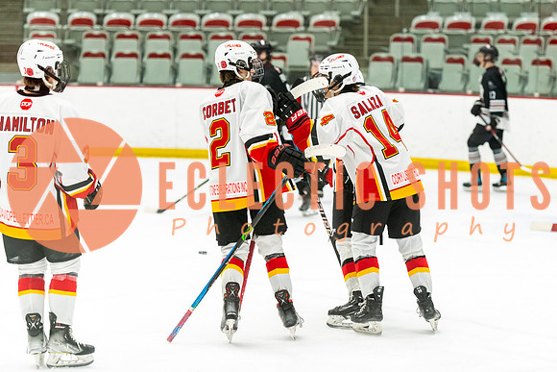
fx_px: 2135
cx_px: 327
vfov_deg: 9.9
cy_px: 156
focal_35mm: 138
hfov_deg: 14.9
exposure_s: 1/640
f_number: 2.8
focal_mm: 116
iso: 3200
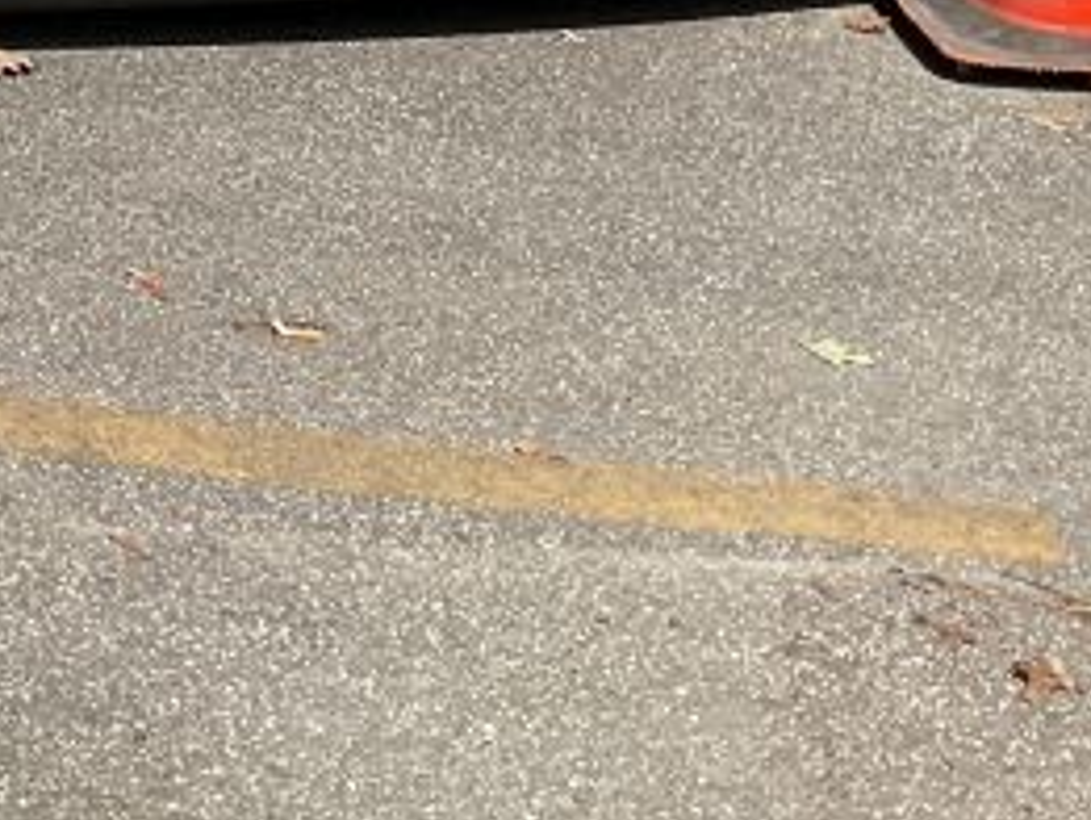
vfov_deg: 12.4
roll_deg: -2.3
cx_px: -489
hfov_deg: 16.3
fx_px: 3500
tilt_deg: -12.4
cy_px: -577
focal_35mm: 111
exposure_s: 1/2141
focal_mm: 3
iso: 16
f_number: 1.8
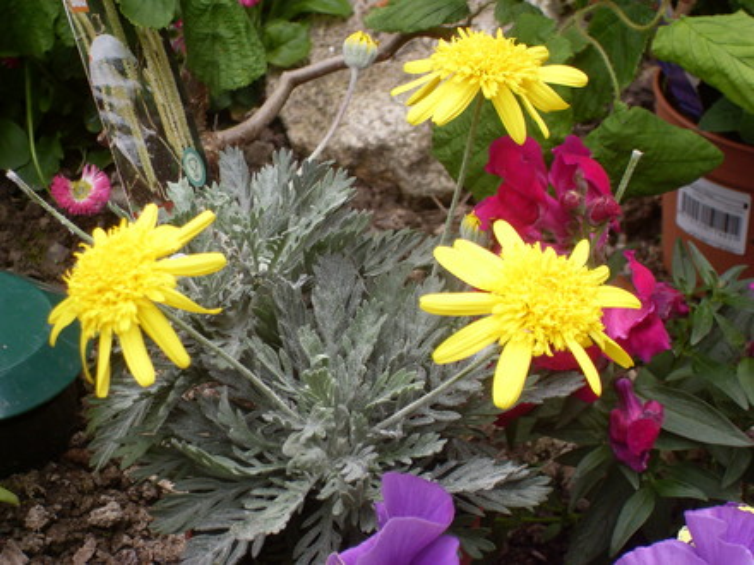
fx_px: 2004
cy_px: 282
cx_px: 377
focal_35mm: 92
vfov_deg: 16.1
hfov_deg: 21.3
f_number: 4.8
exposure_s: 1/180
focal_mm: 15.3
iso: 100
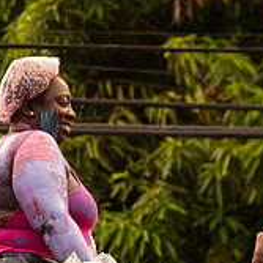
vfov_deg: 6.9
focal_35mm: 253
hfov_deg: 6.8
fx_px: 2175
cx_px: -140
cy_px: 238
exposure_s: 1/160
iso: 125
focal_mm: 86
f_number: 5.6
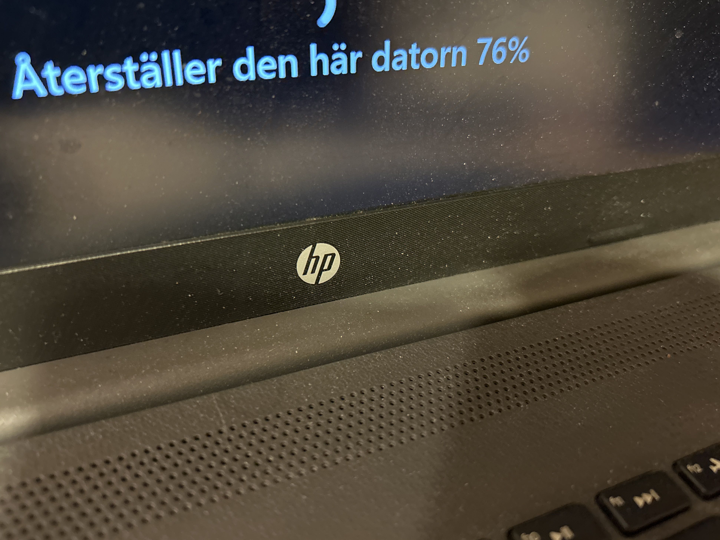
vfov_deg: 51.4
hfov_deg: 65.3
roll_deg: -4.1
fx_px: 562
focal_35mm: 27
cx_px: 347
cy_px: 267
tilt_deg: -36.4
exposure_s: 1/25
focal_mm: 5.7
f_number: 1.5
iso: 640
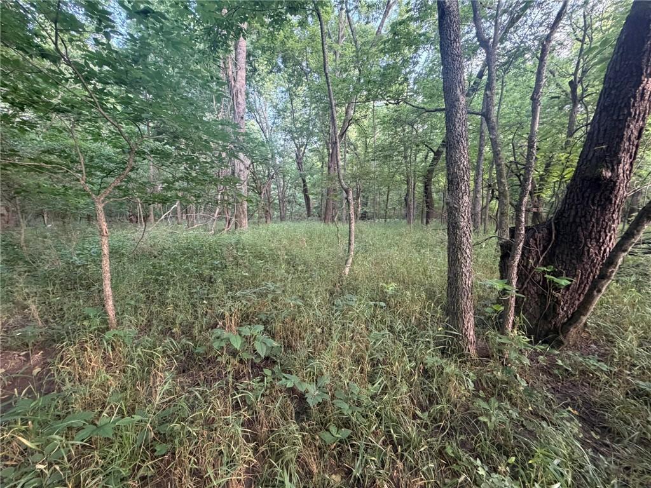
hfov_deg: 102.1
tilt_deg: -4.9
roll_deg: +0.5
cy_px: 244
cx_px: 326
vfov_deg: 85.7
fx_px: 263
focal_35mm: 14
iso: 400
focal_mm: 2.22
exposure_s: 1/60
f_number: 2.2
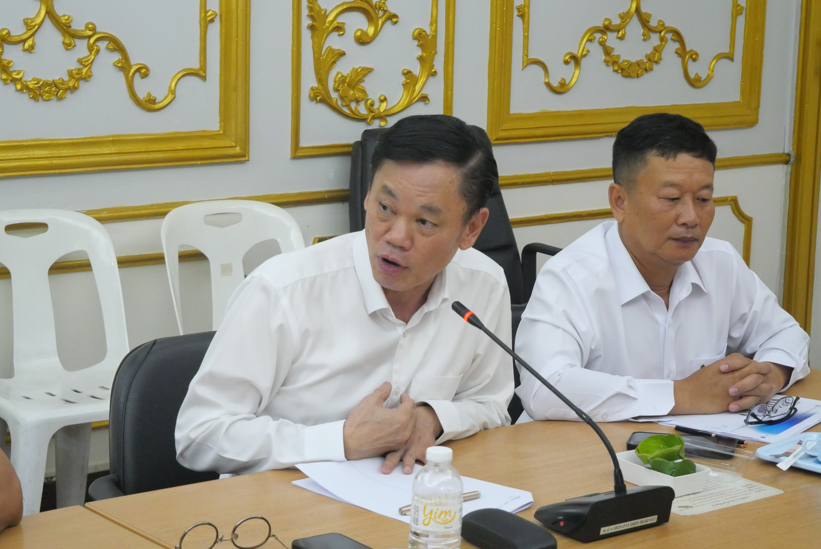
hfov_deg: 26.0
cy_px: 274
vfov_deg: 17.5
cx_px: 410
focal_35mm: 78
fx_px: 1780
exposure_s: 1/60
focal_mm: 38
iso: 3200
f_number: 5.4
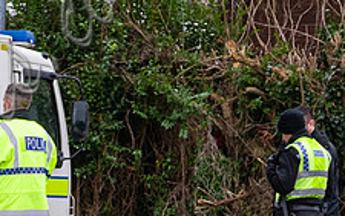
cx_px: -65
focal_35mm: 373
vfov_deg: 3.5
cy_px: 147
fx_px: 3510
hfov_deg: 5.6
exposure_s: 1/125
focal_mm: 34
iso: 200
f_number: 3.5
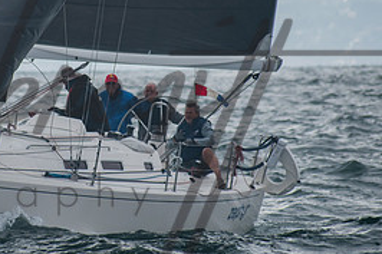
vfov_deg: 1.7
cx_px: 86
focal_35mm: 785
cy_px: 87
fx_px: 8324
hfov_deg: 2.6
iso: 400
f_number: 6
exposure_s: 1/1000
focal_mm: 240
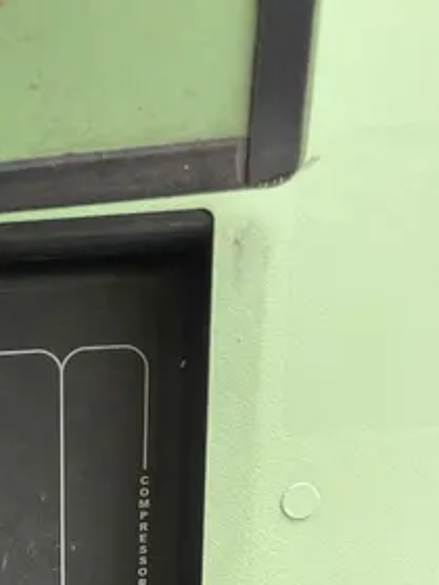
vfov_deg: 26.1
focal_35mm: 68
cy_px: 661
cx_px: -125
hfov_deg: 19.9
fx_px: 1150
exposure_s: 1/121
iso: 50
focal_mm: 4.2
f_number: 1.6
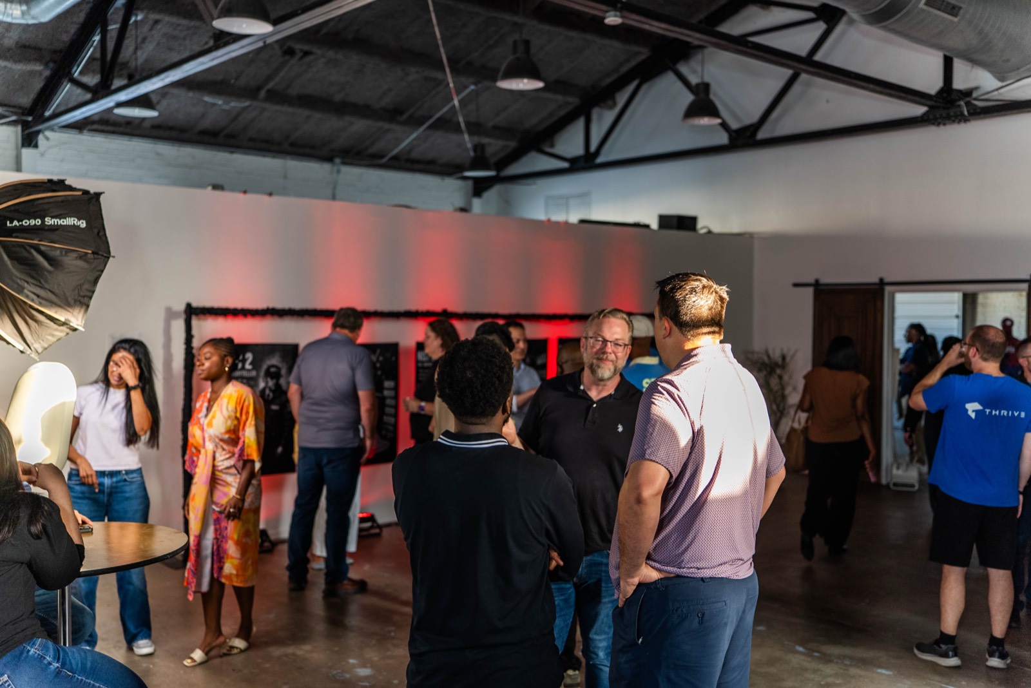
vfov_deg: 37.9
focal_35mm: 35
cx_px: 516
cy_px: 344
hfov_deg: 54.4
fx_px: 1003
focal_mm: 35
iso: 250
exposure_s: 1/125
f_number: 2
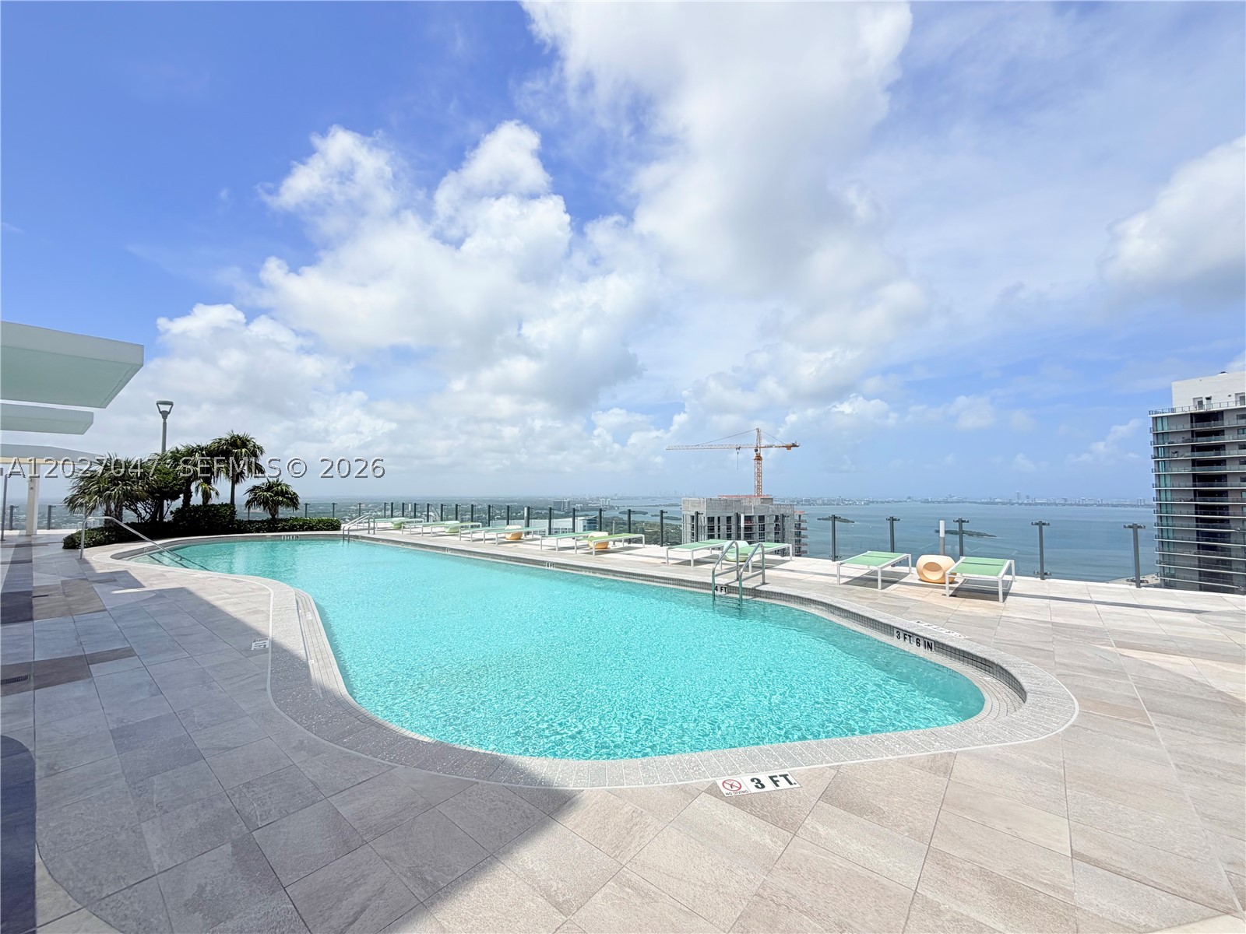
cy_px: 467
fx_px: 504
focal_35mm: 14
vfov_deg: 85.7
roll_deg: +0.4
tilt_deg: +2.7
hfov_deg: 102.1
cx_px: 623
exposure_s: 1/2024
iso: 20
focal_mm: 2.22
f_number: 2.2
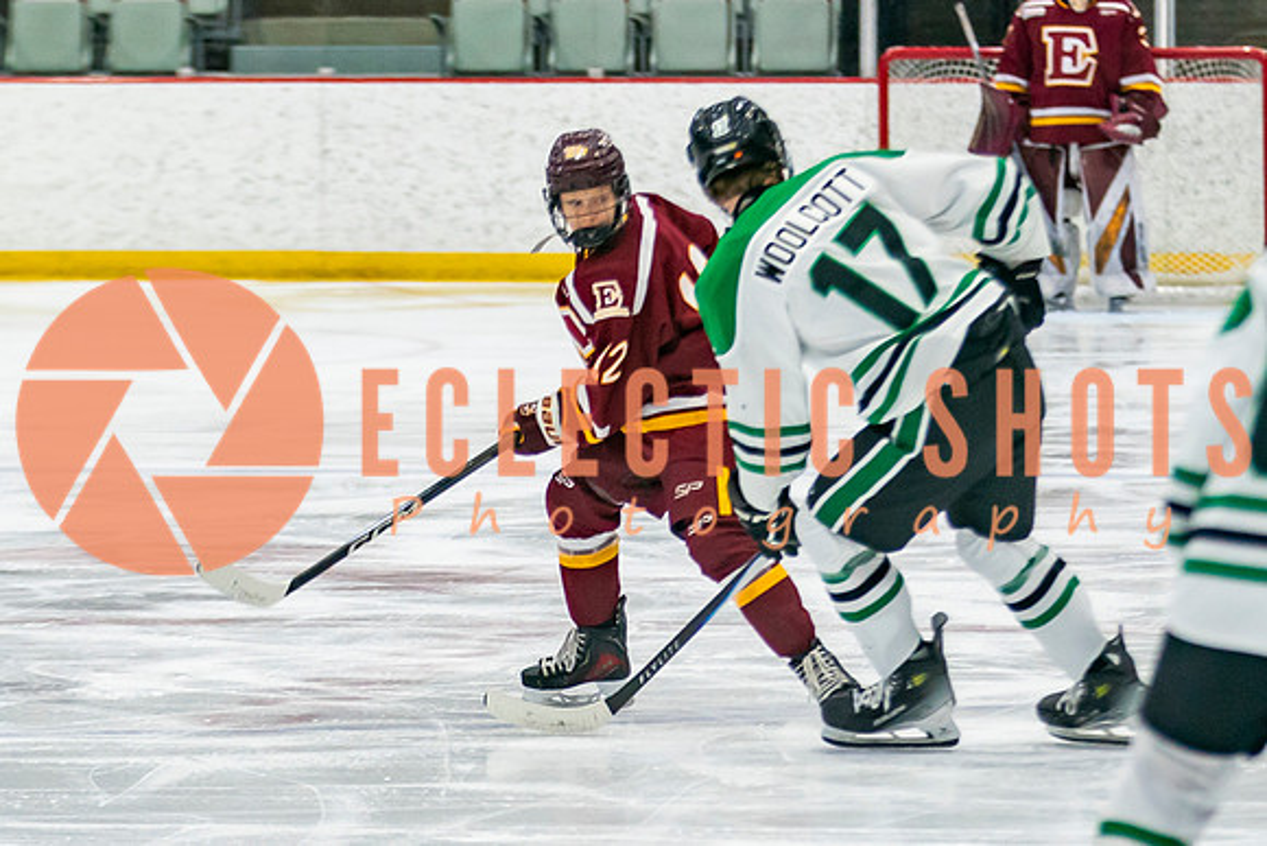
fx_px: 11541
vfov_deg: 4.2
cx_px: 554
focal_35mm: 328
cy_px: 610
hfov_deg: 6.3
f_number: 2.8
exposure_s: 1/640
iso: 640
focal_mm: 125
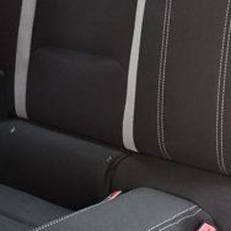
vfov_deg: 21.9
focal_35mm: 78
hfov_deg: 20.9
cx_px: 265
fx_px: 589
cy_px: 45
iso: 3200
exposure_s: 1/125
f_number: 3.5
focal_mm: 18
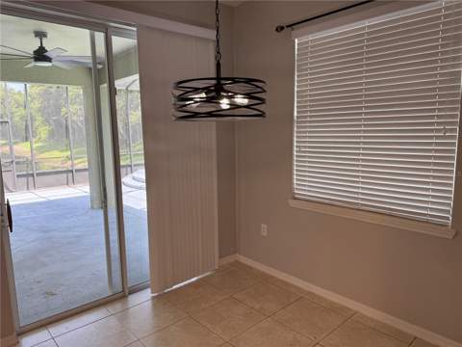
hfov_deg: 71.6
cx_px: 231
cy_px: 174
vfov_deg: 56.8
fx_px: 320
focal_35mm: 24
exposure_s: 1/162
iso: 100
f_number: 1.78
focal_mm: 6.76
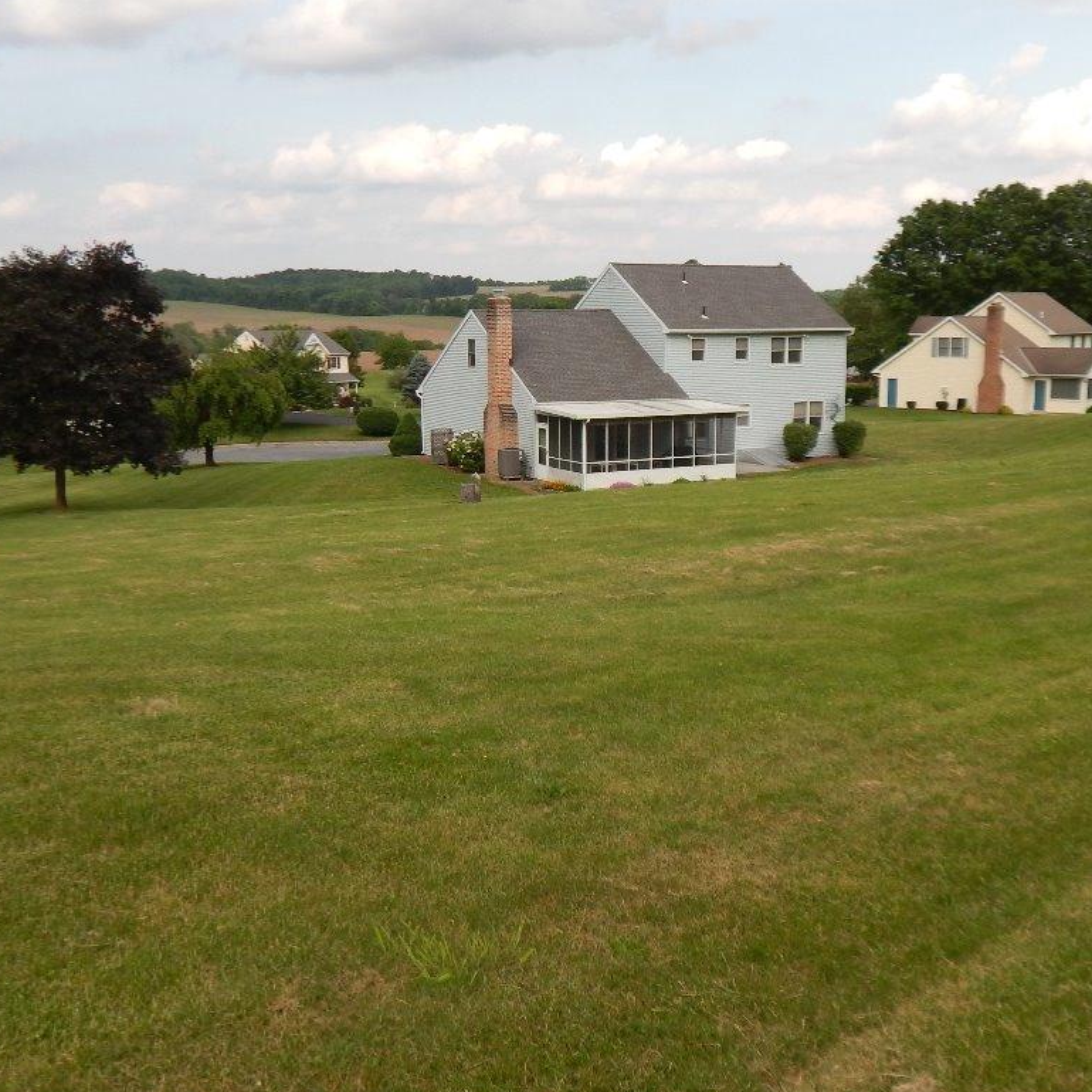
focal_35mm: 38
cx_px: 596
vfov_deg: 43.8
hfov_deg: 43.8
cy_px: 579
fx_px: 1356
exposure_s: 1/640
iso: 125
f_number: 3
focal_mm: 4
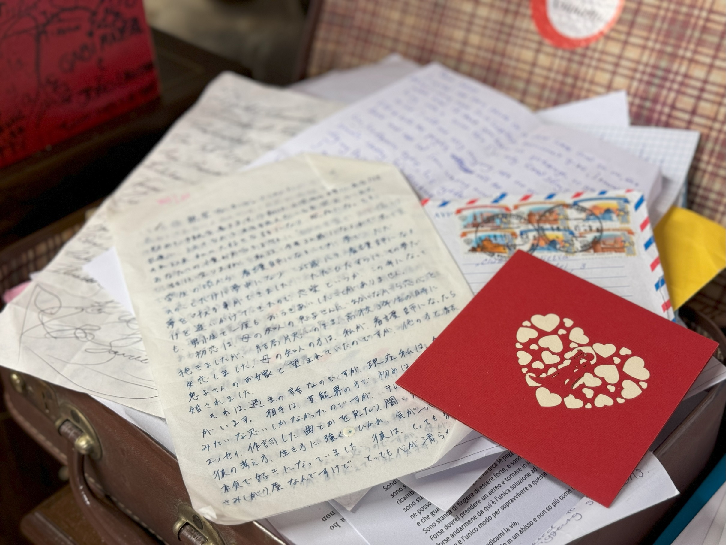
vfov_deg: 30.3
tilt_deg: -37.0
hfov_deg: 39.7
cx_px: 363
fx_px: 1007
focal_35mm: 48
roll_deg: +2.6
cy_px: 272
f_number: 1.78
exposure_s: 1/50
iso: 50
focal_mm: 6.76
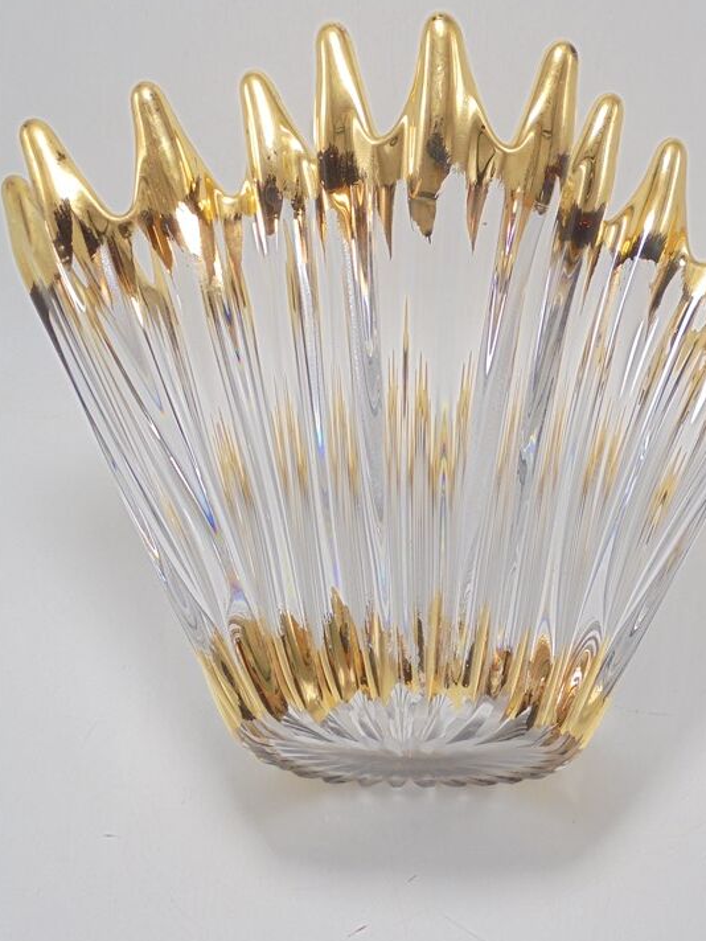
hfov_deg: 33.4
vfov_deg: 43.7
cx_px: 437
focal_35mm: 43
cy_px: 393
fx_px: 1169
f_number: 4
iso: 100
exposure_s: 1/60
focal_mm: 6.1
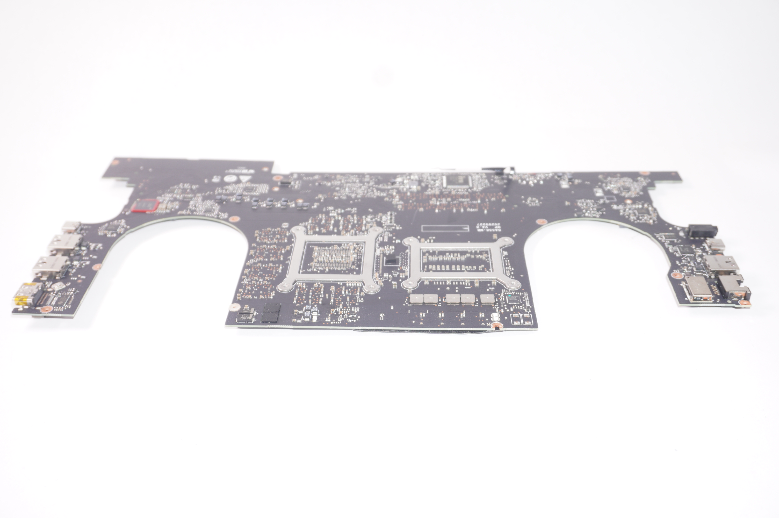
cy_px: 259
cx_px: 390
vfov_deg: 35.4
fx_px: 811
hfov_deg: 51.3
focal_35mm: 38
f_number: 5.6
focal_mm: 25
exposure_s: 1/60
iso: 100
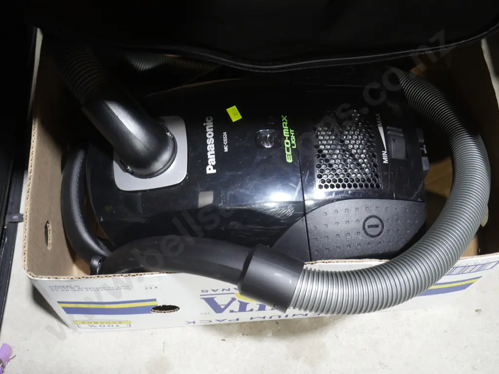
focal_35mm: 46
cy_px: 187
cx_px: 250
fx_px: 663
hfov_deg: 41.2
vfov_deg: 31.5
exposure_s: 1/60
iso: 1000
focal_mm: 23
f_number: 5.1
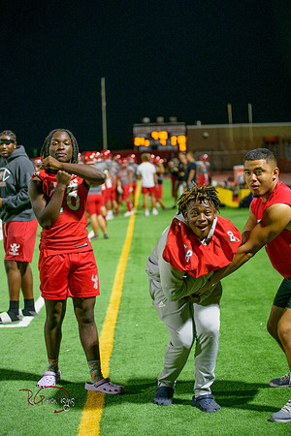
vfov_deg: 28.8
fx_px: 849
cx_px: 146
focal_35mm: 70
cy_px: 218
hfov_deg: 19.5
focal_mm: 70
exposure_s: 1/250
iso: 1600
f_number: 2.8
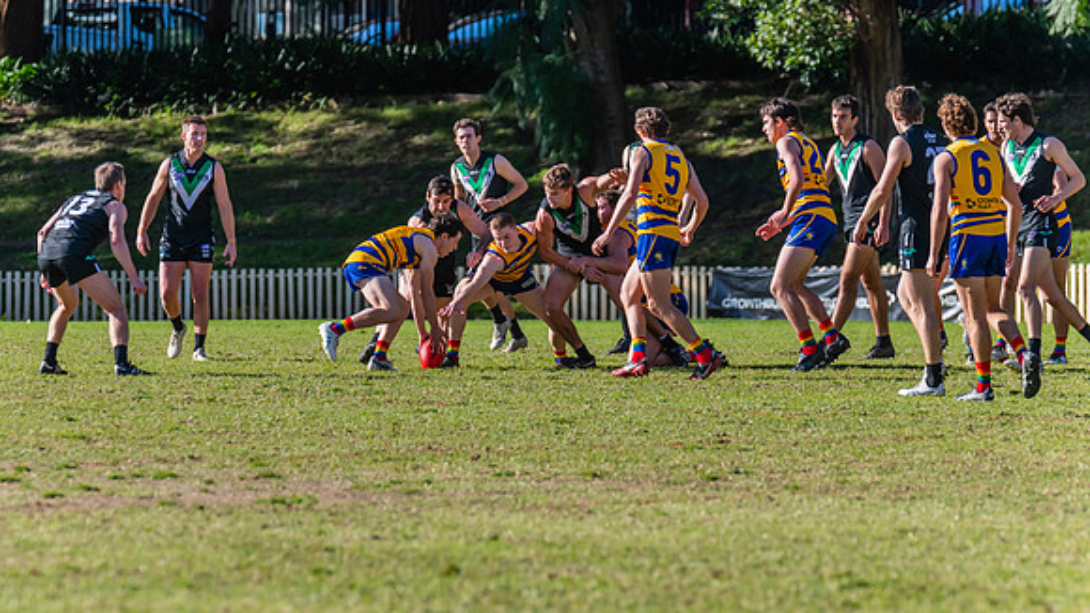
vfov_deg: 3.4
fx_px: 10269
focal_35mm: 355
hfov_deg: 6.1
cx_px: 500
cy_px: 307
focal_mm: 310
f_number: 6.3
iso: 640
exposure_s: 1/1600
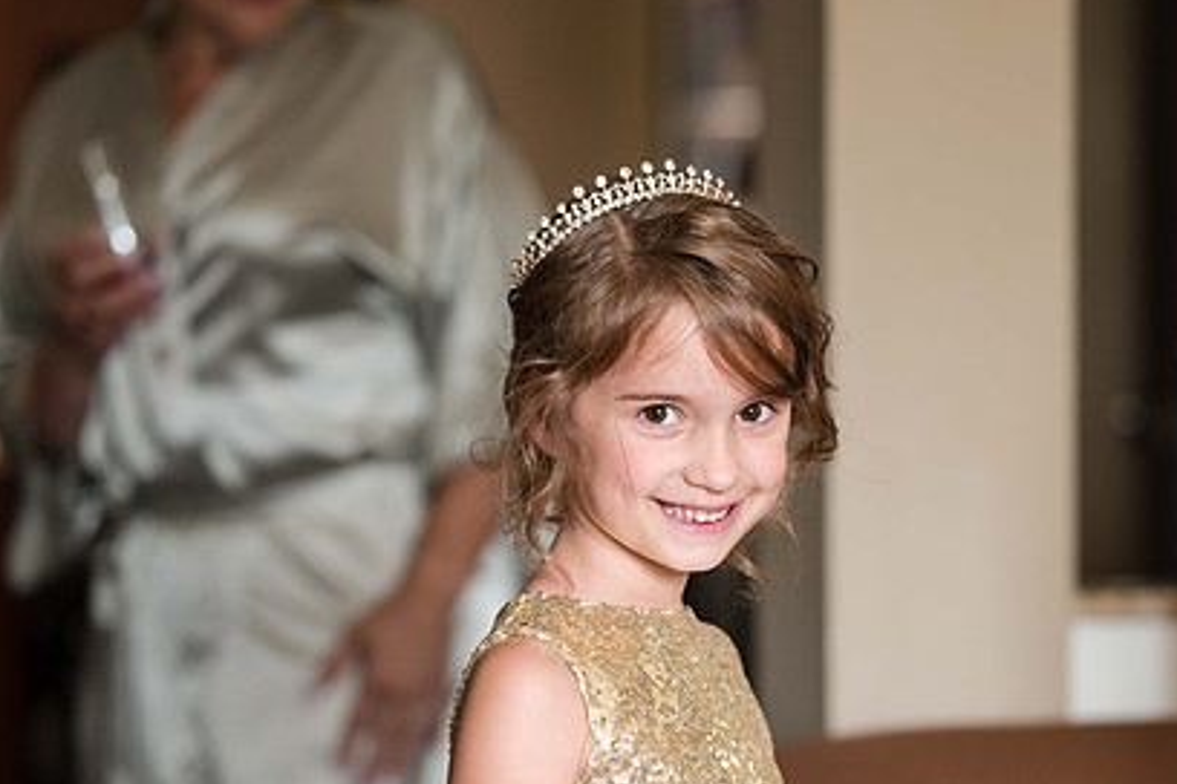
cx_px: 690
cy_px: 512
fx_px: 4348
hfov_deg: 15.4
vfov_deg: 10.3
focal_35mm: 133
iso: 640
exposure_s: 1/160
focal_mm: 85
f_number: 2
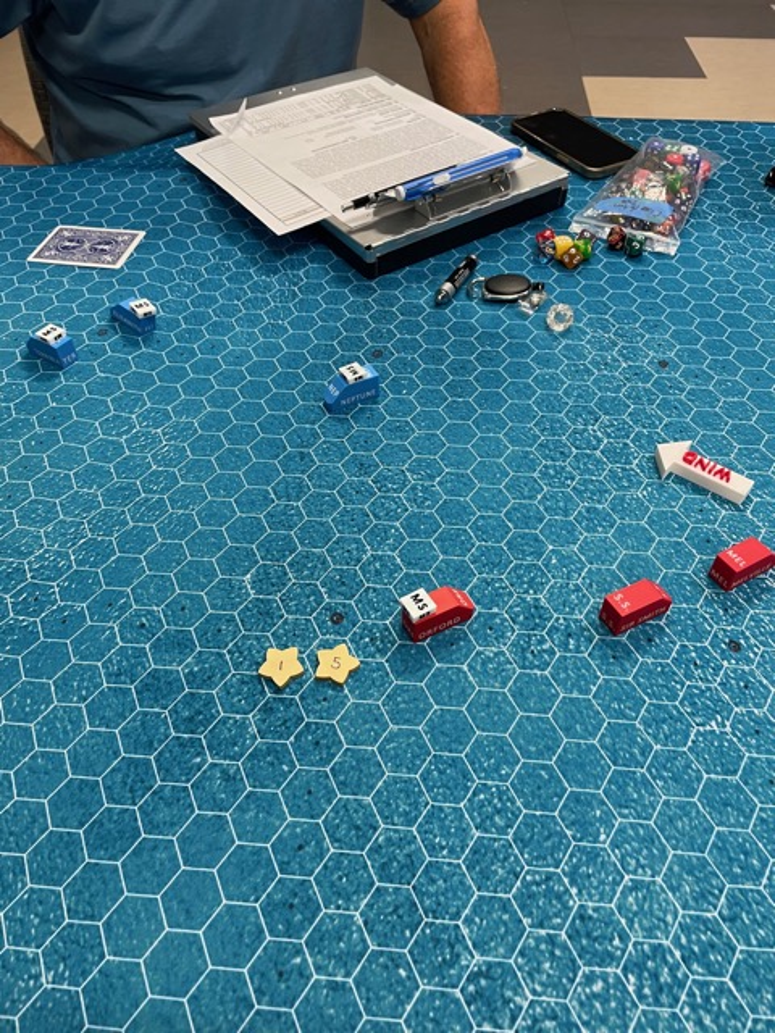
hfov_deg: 53.1
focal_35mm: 26
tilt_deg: -47.1
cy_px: 516
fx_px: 776
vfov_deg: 67.3
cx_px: 388
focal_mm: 4.2
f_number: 1.6
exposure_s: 1/60
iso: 80
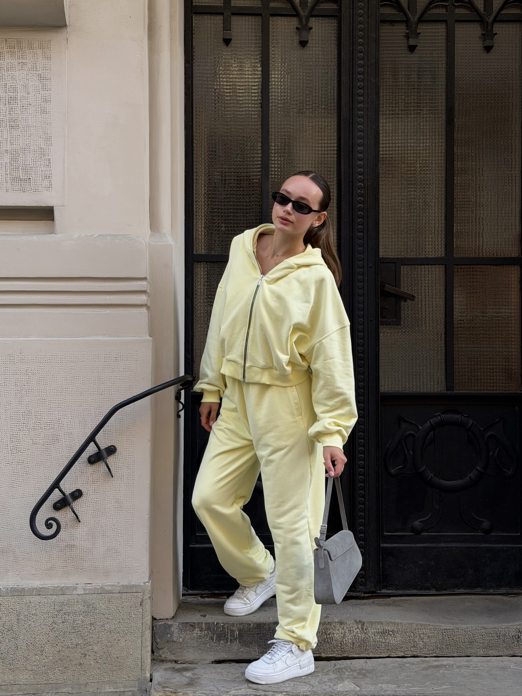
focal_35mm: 48
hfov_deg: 30.3
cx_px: 261
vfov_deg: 39.7
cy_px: 348
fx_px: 965
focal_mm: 6.76
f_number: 1.78
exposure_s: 1/179
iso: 50
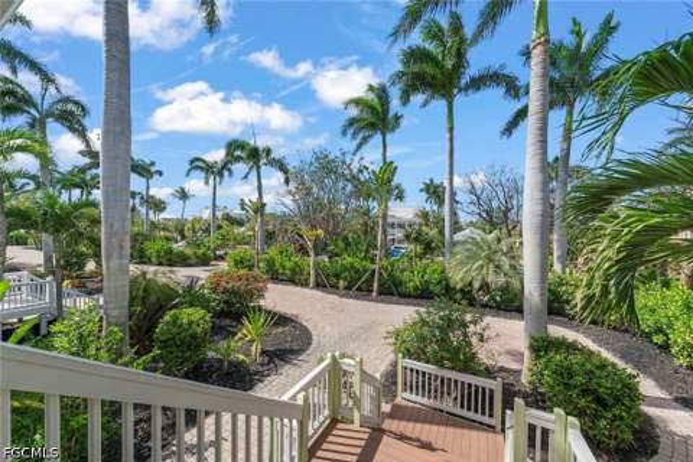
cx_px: 346
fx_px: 250
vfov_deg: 85.4
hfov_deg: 108.3
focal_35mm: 13
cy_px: 231
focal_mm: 13
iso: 400
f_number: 11
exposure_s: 1/500
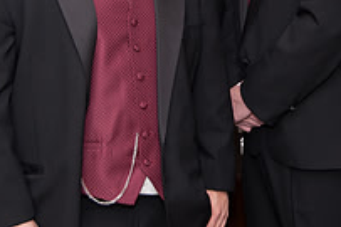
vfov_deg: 13.4
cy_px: -13
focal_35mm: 100
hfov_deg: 20.1
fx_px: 946
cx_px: 291
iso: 640
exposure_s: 1/60
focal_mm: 35
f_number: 5
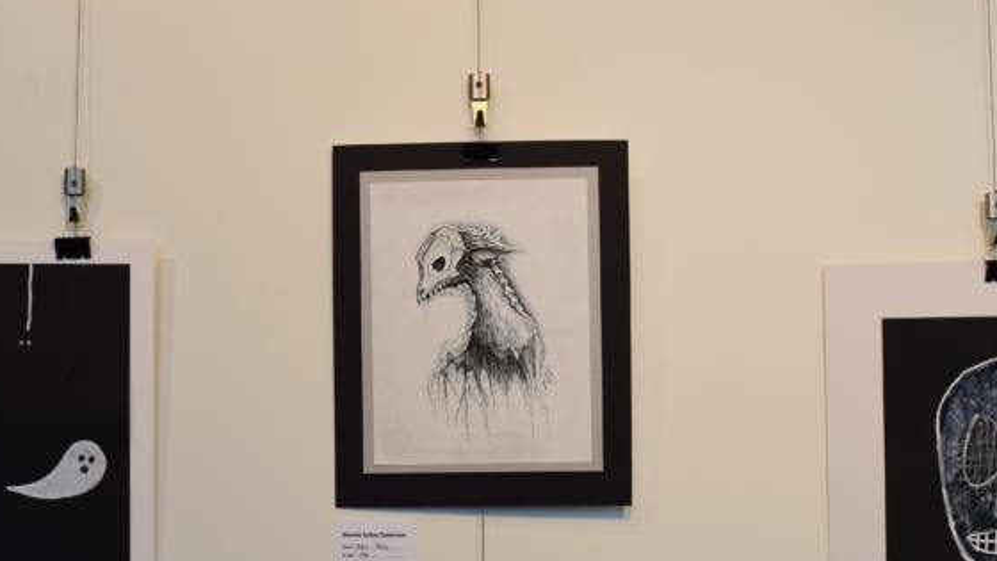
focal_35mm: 52
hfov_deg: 39.6
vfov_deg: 22.6
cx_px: 379
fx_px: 1375
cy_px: 480
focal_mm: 18
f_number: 7.1
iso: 400
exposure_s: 1/25
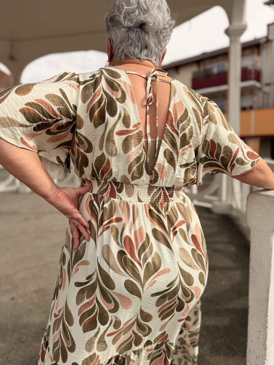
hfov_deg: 56.8
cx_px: 137
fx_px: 253
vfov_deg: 71.6
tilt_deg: -7.8
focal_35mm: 24
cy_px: 182
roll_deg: +1.3
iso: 80
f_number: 1.78
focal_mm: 6.76
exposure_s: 1/4167
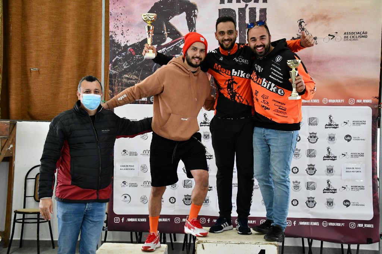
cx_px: 191
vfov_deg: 23.8
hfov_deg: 35.1
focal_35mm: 57
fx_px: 605
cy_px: 127
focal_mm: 38
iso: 3200
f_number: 4.5
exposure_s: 1/100
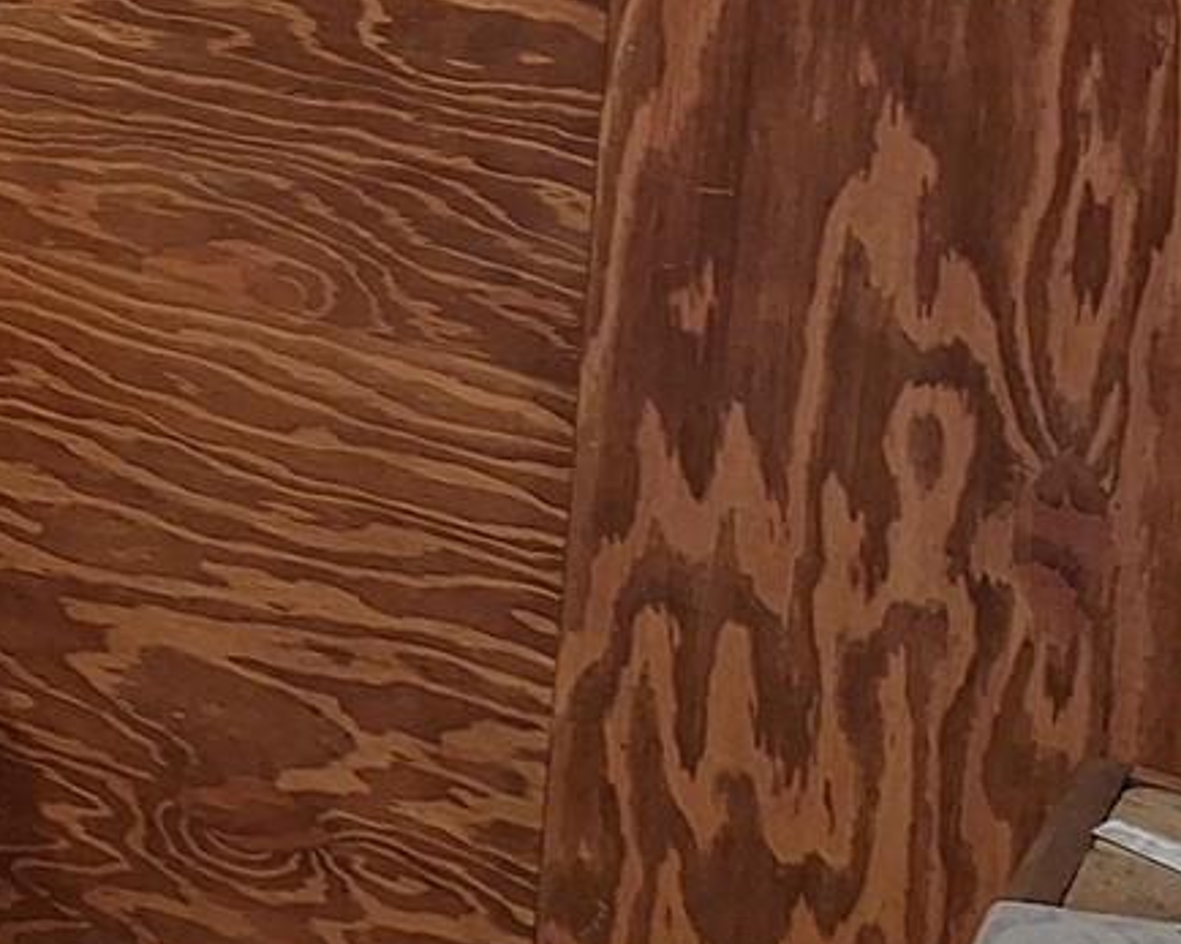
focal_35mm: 106
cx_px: -1535
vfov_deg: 12.9
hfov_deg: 13.7
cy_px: -849
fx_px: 3704
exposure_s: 1/40
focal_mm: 5.54
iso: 200
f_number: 1.8
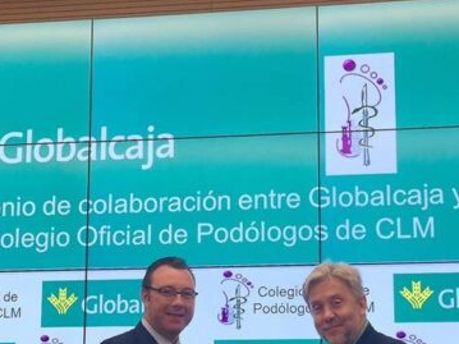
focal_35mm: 62
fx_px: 822
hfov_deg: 31.2
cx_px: 249
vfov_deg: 23.3
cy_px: 274
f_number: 2.2
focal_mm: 4.15
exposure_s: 1/60
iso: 32
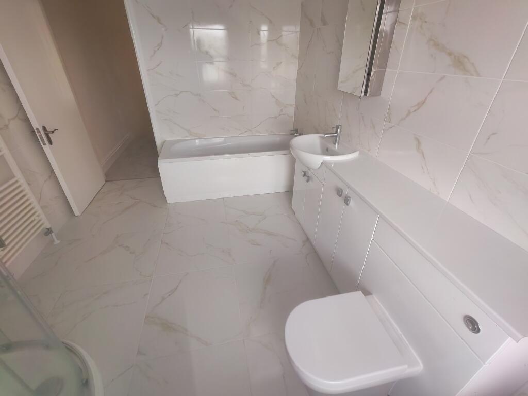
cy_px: 198
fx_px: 244
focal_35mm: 16
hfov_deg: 94.5
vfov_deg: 78.1
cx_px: 264
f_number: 2.2
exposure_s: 1/50
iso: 160
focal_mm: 1.96
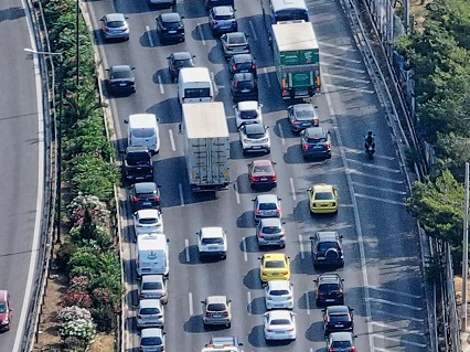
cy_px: 441
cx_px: 118
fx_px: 8468
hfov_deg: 3.2
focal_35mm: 624
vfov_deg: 2.4
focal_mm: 30.7
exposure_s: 1/500
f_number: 3.4
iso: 100
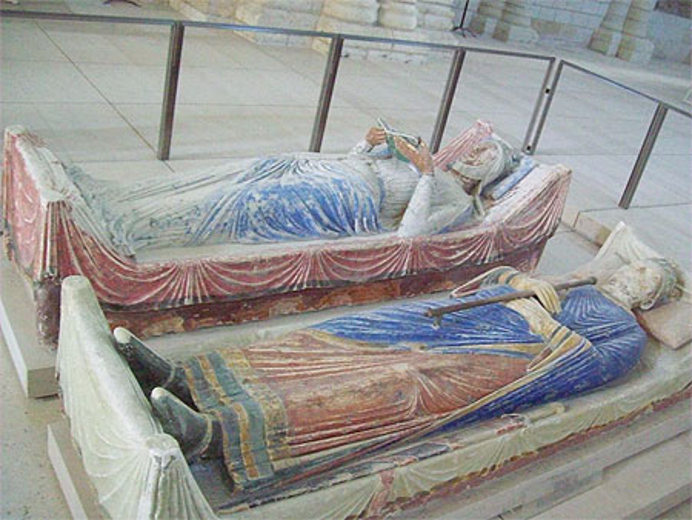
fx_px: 720
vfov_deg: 39.7
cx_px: 346
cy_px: 260
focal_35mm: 36
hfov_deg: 51.3
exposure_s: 1/21.3
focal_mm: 6
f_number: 2.7
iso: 800
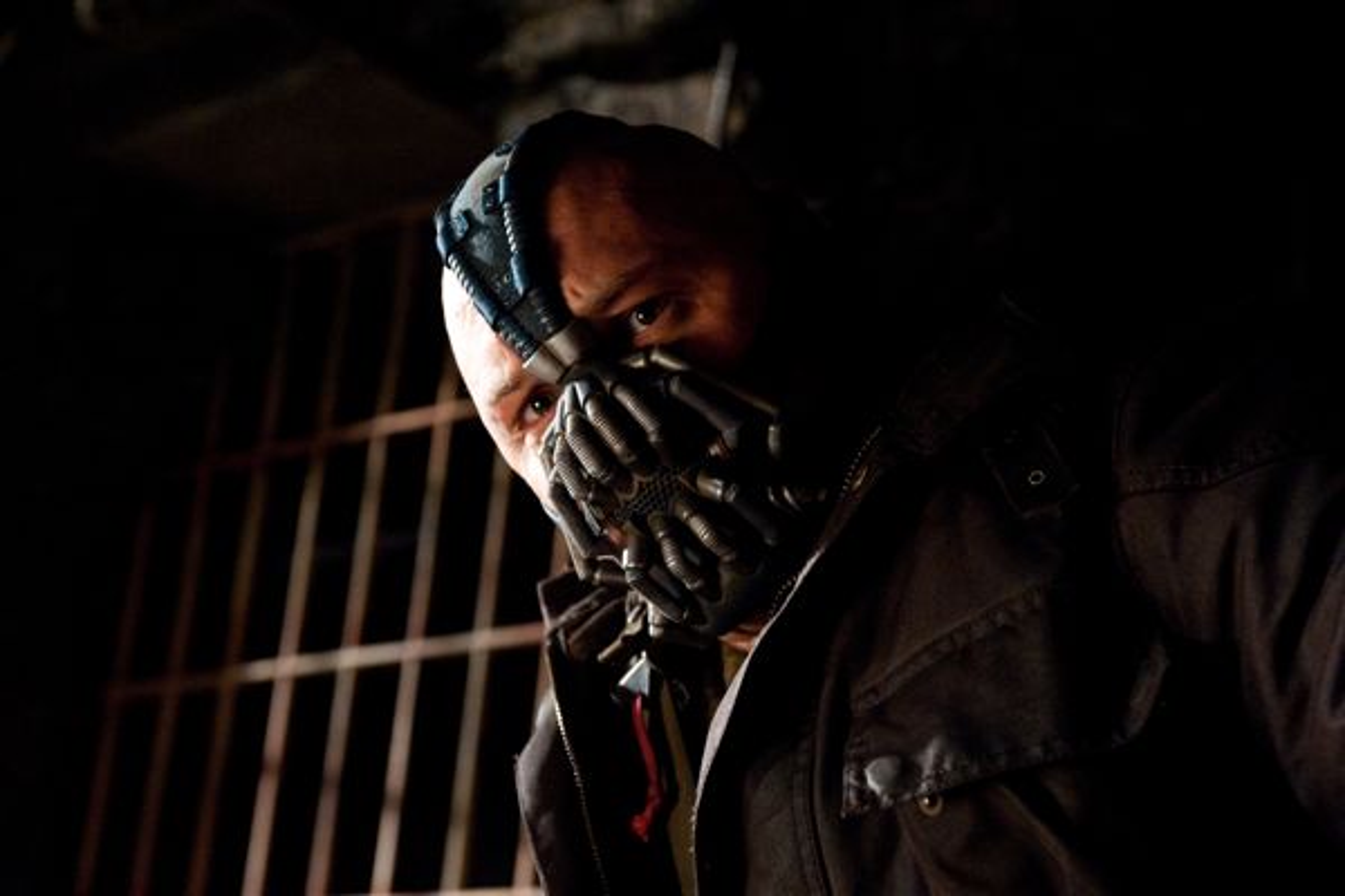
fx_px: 2428
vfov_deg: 20.9
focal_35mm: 65
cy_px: 448
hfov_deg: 31.0
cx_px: 672
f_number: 5.6
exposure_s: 1/125
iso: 3200
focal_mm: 65
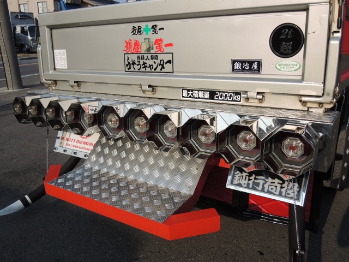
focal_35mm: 30
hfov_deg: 60.0
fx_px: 302
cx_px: 174
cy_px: 131
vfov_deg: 46.8
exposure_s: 1/1600
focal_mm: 6.5
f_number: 2.5
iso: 80
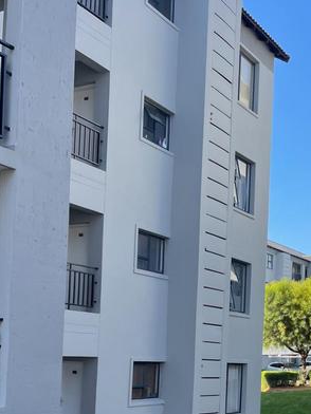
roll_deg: -3.5
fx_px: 611
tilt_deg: -0.2
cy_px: 337
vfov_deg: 36.1
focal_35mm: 51
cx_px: 266
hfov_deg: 27.7
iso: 32
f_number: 1.6
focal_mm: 5.1
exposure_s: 1/1011
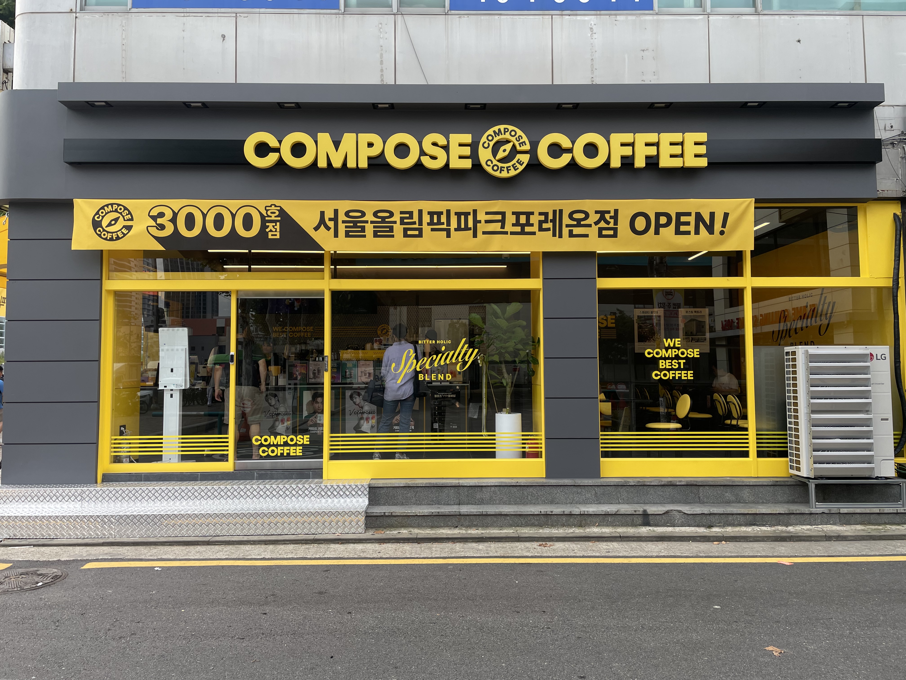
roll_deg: +0.7
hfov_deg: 67.3
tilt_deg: +3.6
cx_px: 453
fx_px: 680
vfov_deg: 53.1
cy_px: 340
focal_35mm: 26
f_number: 1.6
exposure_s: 1/643
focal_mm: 4.2
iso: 32
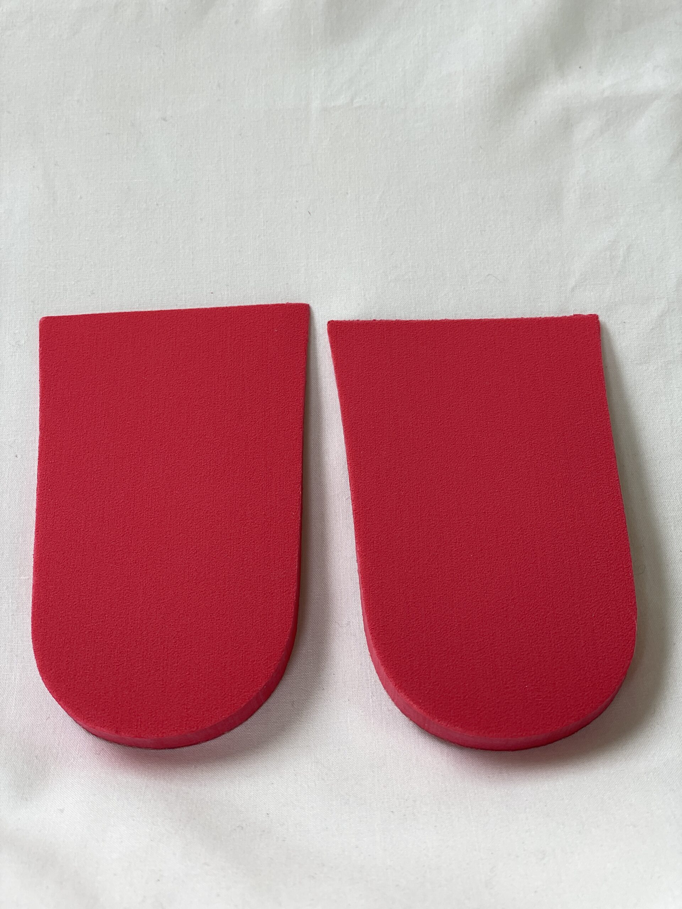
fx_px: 1366
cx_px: 341
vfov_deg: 36.8
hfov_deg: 28.0
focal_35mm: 52
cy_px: 454
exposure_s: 1/156
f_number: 2
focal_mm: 6
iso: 20
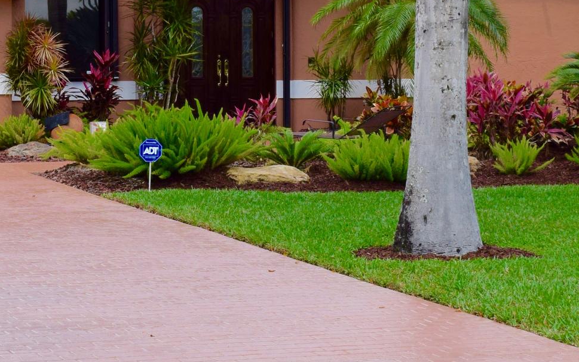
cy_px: 122
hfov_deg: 17.0
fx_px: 1941
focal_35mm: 123
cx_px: 246
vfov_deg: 10.6
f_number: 10
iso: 200
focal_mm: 26
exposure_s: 1/400
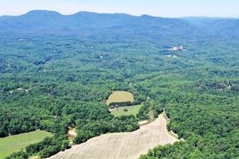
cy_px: 111
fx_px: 325
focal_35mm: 49
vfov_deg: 27.2
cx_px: 143
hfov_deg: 40.2
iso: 100
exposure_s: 1/240
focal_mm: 10.26
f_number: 6.3
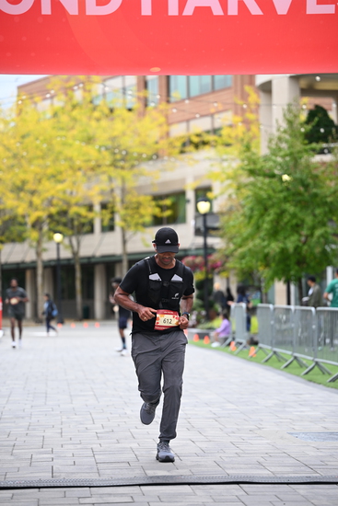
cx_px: 169
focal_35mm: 110
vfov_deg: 18.6
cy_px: 253
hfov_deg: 12.5
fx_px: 1548
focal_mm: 110
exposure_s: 1/2000
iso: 640
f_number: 2.8
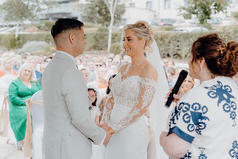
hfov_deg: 32.9
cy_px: 80
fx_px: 403
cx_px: 119
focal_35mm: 61
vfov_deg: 22.3
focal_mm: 61
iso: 125
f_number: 3.5
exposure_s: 1/200
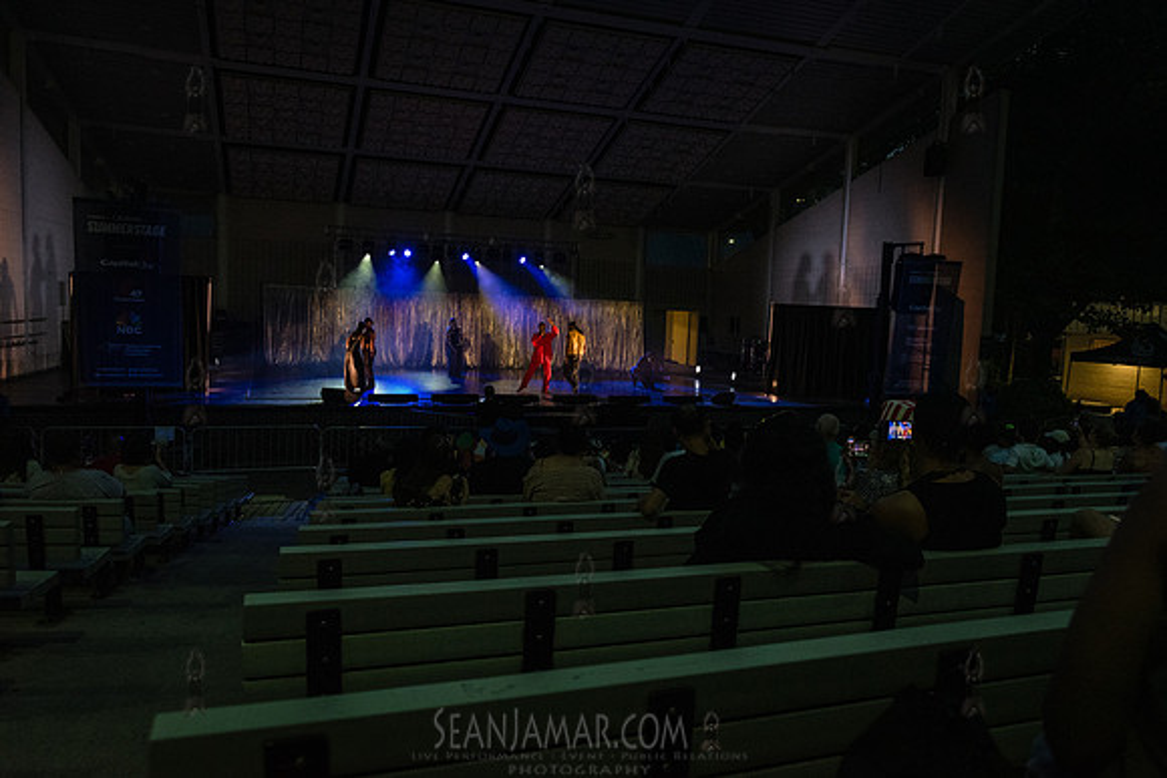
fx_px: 875
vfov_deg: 48.0
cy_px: 389
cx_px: 584
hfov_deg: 67.4
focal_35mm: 27
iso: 6400
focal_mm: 27
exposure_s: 1/320
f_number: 3.5
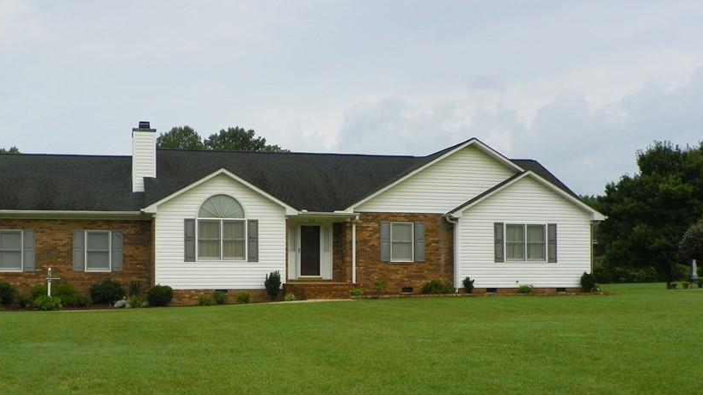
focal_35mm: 45
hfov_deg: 45.2
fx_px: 839
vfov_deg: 26.4
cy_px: 260
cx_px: 280
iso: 64
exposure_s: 1/250
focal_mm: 5.9
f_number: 4
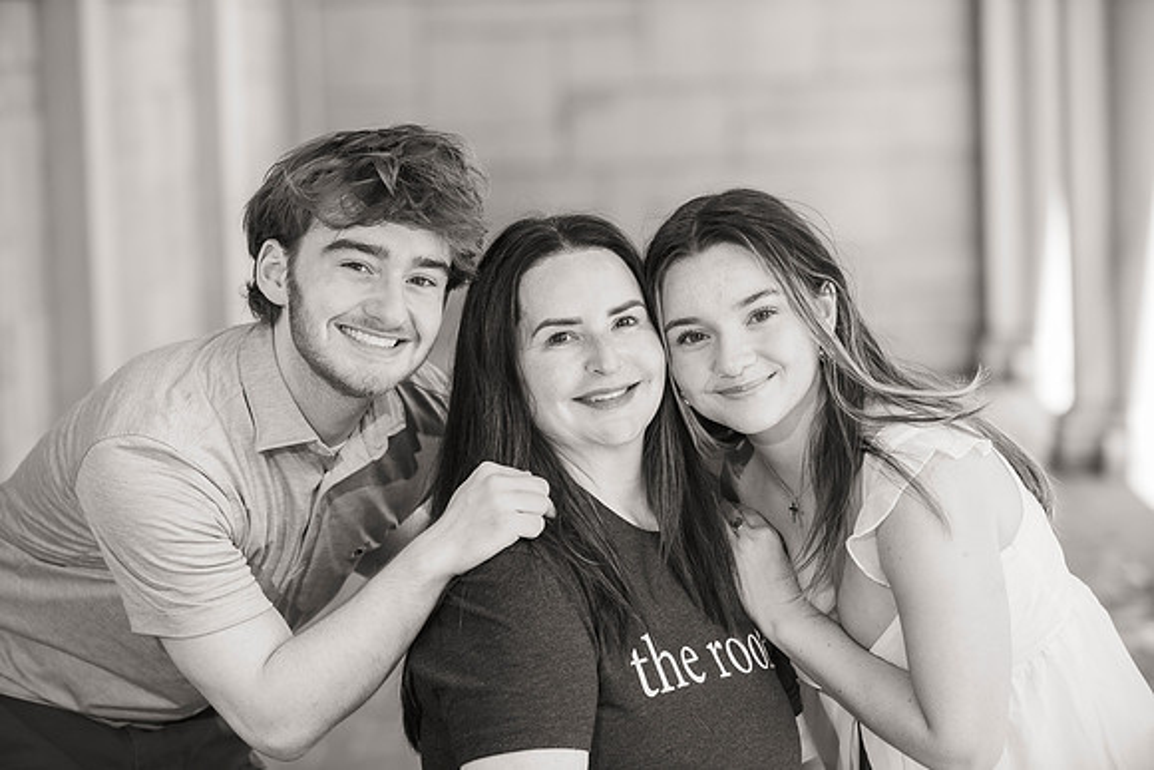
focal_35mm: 125
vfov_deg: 11.0
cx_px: 577
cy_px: 385
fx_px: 4008
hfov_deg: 16.4
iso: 320
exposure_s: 1/200
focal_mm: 125
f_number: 4
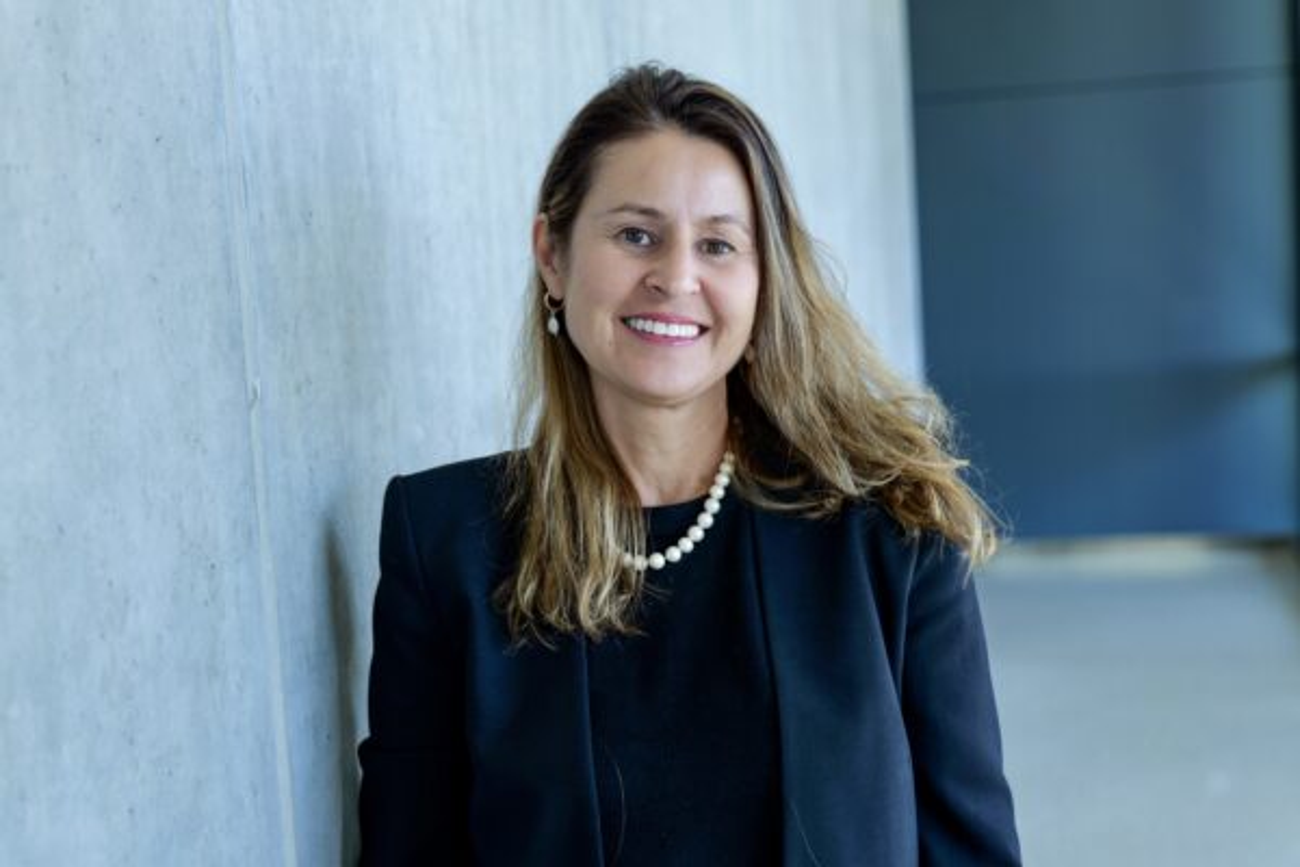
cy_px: 434
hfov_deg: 35.6
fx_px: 2022
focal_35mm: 56
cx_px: 650
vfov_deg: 24.2
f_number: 4
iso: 250
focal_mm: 56
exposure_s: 1/60
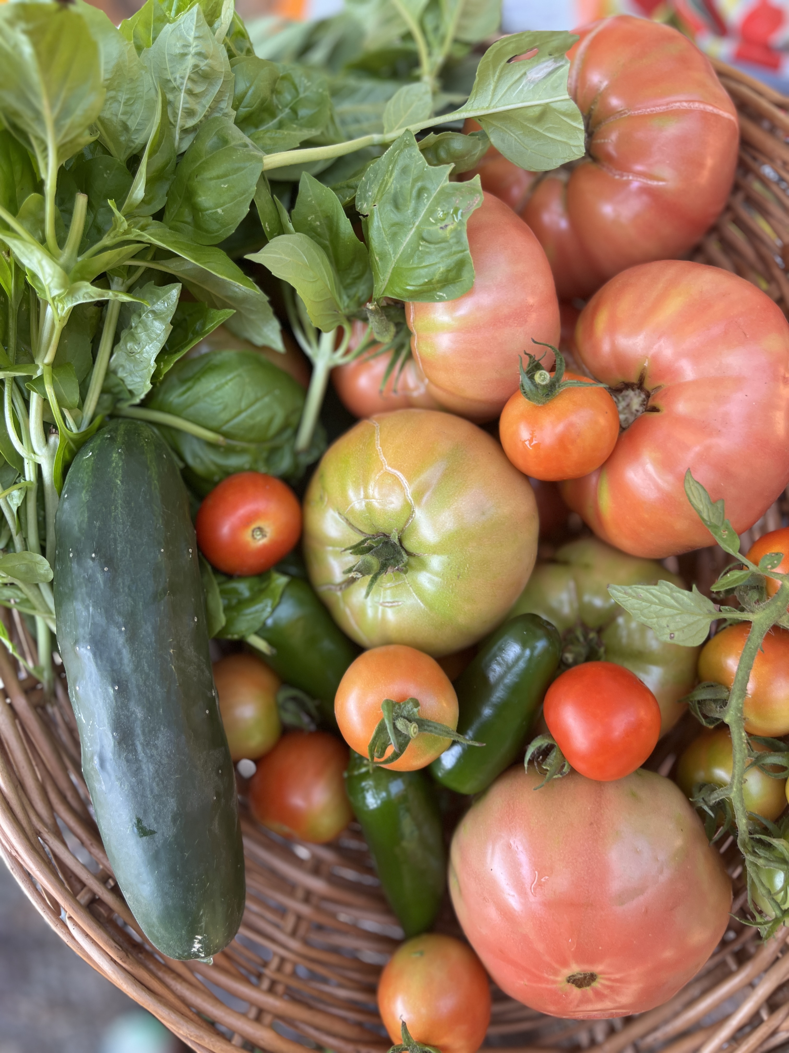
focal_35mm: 26
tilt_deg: -70.7
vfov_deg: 67.3
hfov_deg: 53.1
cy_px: 526
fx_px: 790
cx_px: 394
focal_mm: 5.1
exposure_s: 1/128
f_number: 1.6
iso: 32
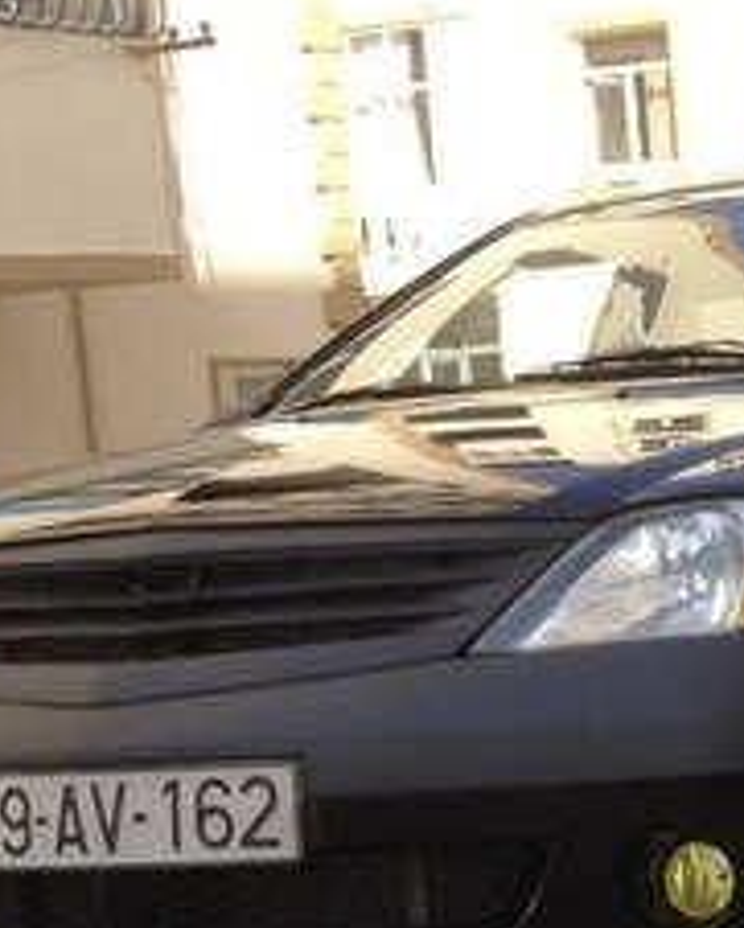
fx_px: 2586
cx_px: 1180
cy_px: 675
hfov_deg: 15.0
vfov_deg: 20.2
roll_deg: +3.1
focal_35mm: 94
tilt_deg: -7.8
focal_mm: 4.12
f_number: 2.4
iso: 50
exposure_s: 1/596
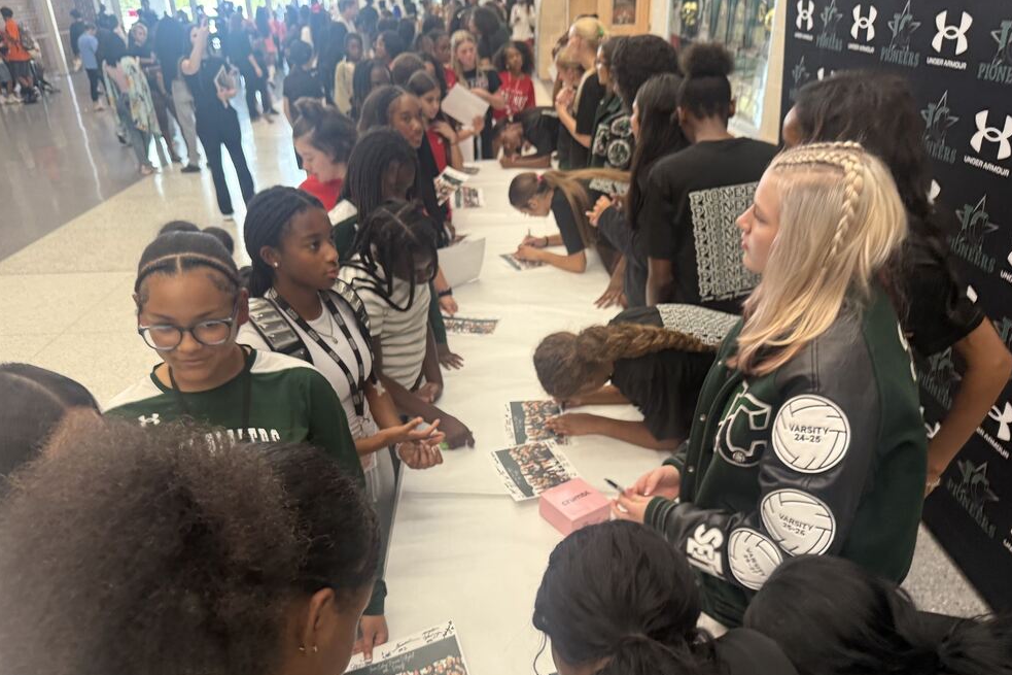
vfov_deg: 49.3
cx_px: 488
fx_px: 731
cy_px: 394
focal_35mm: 26
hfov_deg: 69.4
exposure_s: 1/60
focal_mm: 6.76
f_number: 1.78
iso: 250
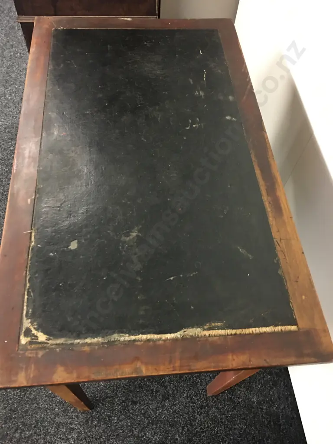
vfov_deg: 61.7
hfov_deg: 48.2
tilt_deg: -58.0
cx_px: 166
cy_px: 222
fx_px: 372
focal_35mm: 29
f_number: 2.2
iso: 100
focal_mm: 4.15
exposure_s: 1/8
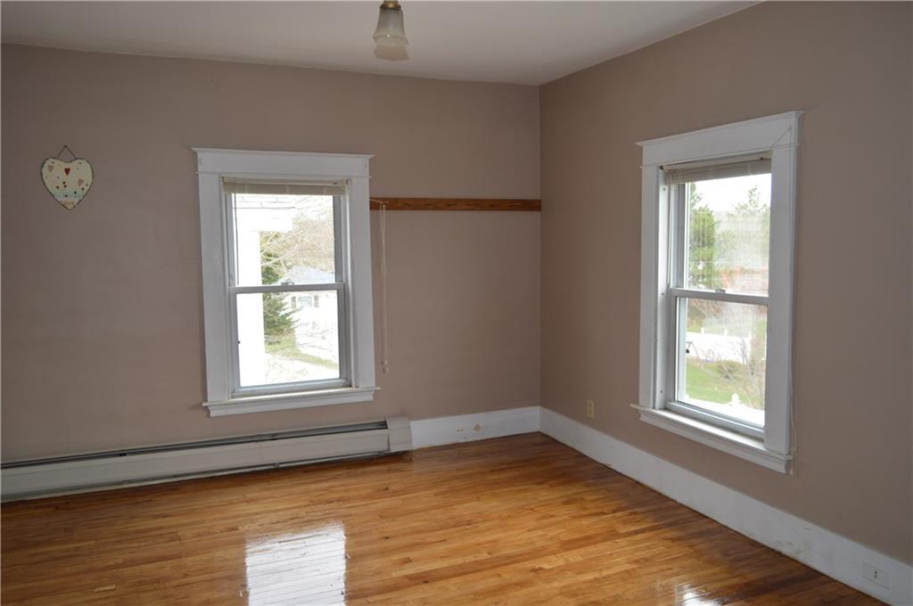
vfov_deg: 47.8
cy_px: 303
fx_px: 684
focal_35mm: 27
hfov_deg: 67.4
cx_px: 456
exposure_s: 1/125
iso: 220
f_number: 4
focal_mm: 18
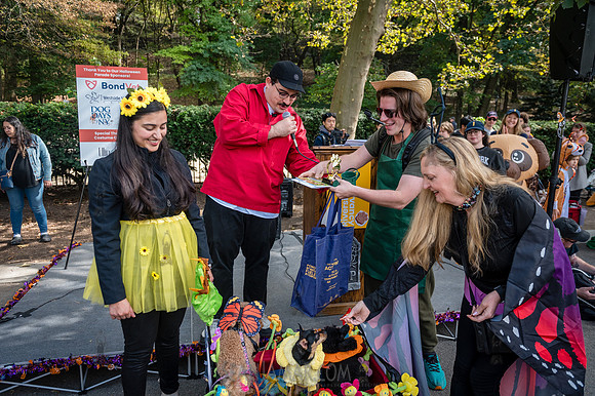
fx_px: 396
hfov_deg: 73.8
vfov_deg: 53.1
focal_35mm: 24
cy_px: 198
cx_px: 298
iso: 1000
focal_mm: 24
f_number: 4
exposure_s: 1/800
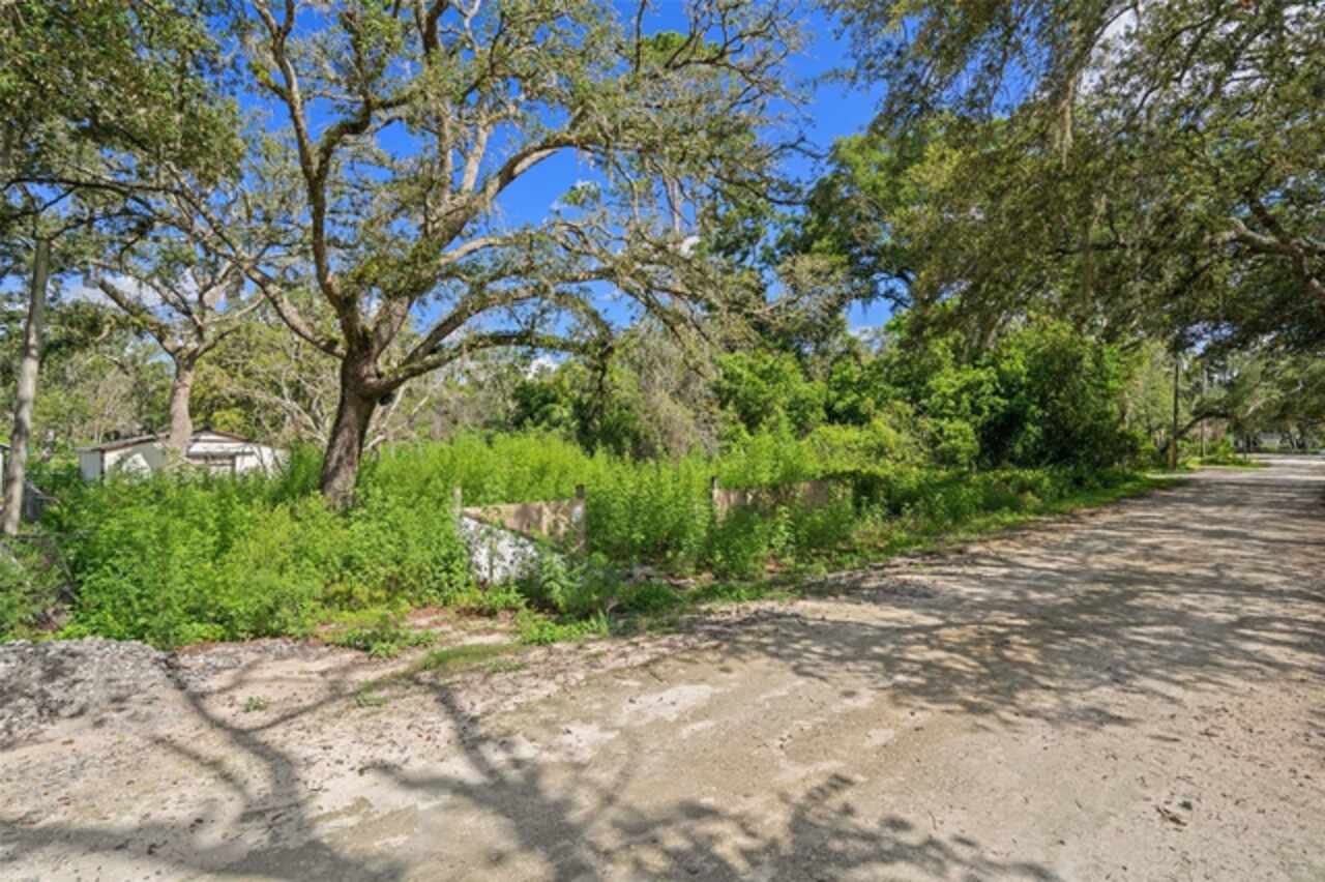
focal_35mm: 18
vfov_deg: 67.3
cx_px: 662
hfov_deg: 90.0
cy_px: 441
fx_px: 662
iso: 320
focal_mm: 18
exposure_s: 1/80
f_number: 8
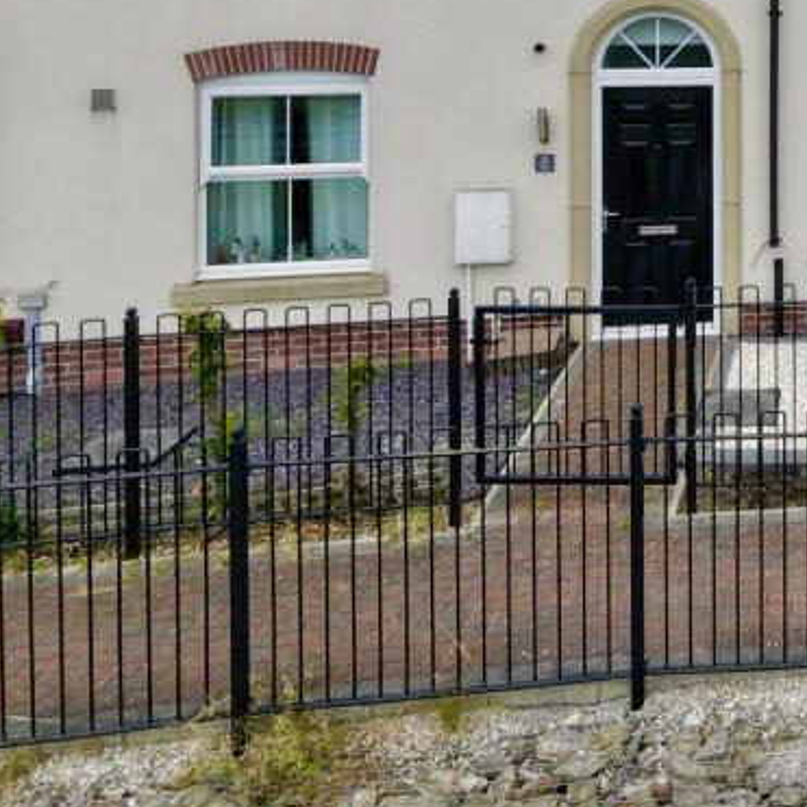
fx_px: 1029
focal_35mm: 39
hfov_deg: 33.8
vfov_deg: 37.8
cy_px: -15
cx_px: 992
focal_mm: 3.05
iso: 230
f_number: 2.2
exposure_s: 1/800
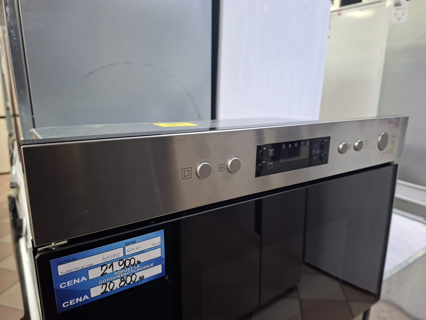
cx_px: 213
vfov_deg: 58.9
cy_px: 160
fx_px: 283
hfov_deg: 73.9
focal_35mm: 23
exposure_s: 1/33
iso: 250
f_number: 1.8
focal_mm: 5.54
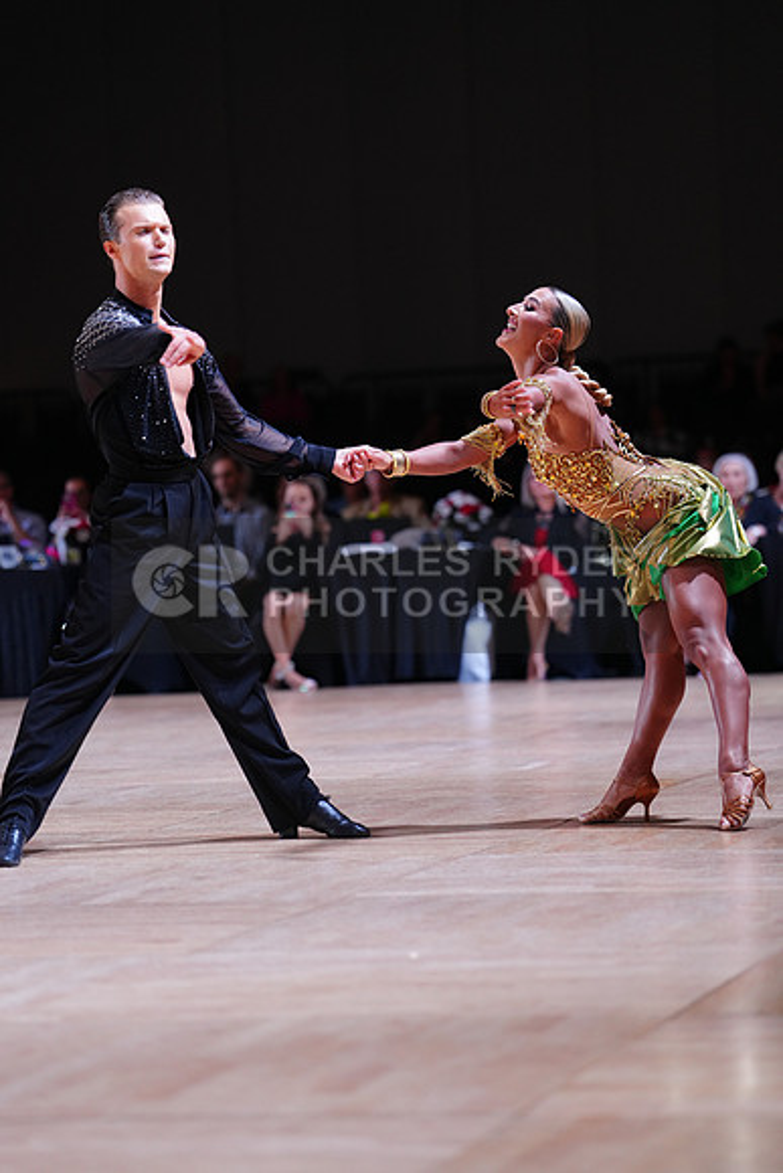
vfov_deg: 15.2
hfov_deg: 10.2
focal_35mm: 135
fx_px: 4401
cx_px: 392
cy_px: 586
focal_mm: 135
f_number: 2.8
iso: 1250
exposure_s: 1/500
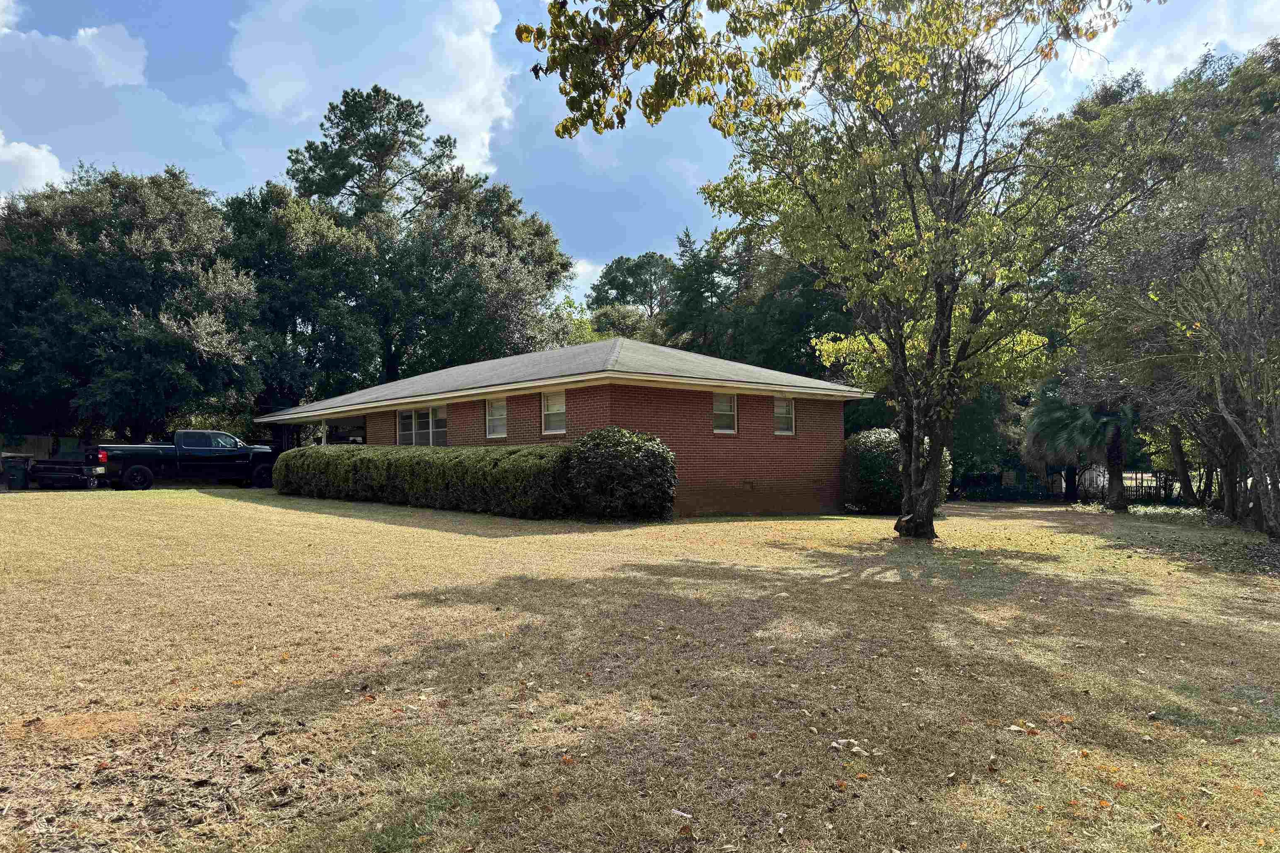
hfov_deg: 71.5
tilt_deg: -0.2
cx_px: 639
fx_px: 889
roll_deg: +2.1
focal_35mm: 25
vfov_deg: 51.2
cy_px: 466
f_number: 1.78
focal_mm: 6.76
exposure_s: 1/2041
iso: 80
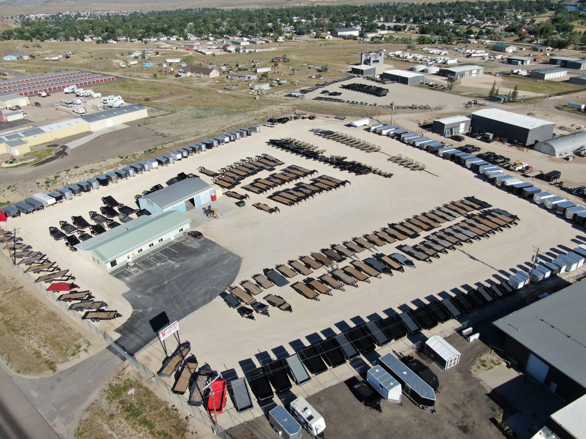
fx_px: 406
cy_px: 220
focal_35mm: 24
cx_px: 293
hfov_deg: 71.6
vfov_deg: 56.8
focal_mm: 4.39
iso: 100
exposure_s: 1/1600
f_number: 2.8
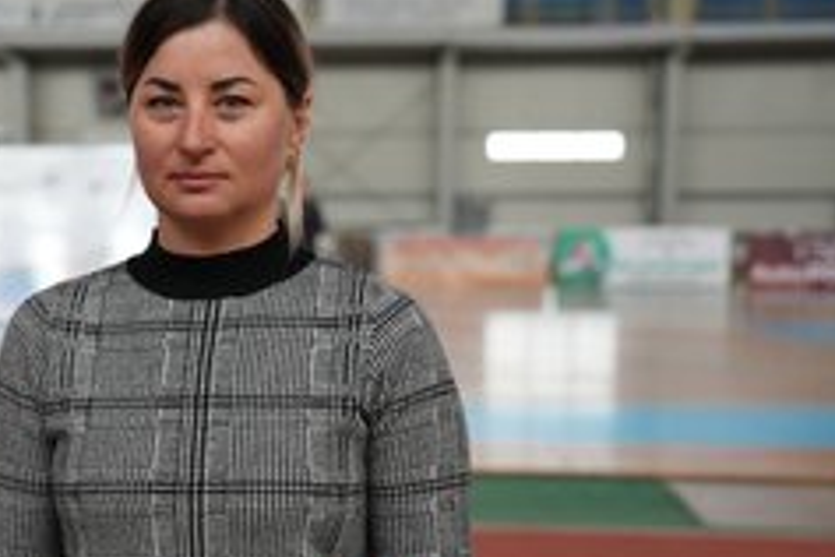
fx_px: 1647
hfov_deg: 28.1
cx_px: 229
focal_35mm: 71
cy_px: 347
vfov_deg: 19.2
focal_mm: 42
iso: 1000
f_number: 2.8
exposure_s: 1/200
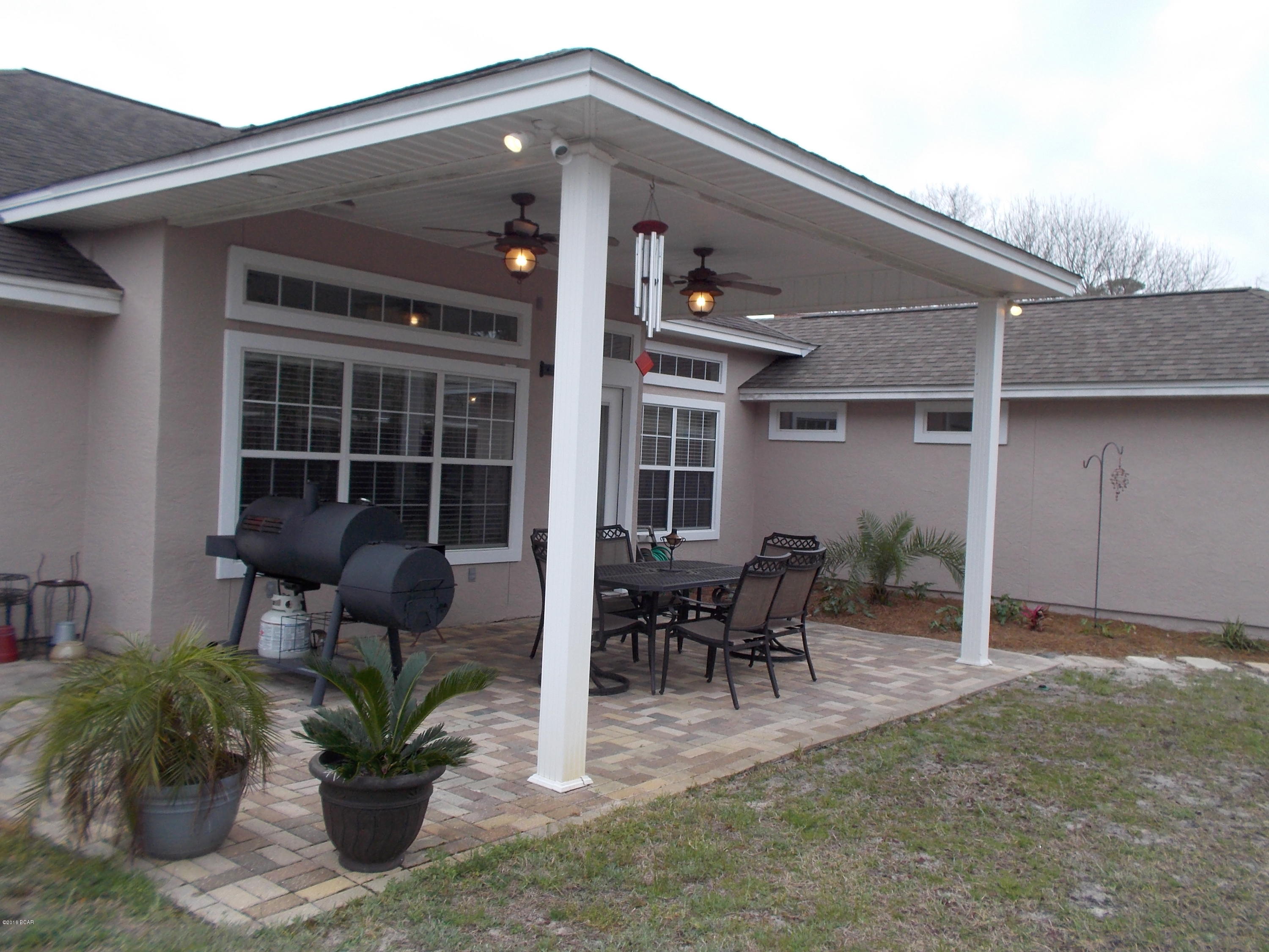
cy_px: 476
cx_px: 634
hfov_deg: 61.7
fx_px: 1063
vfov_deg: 48.2
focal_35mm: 29
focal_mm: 4.1
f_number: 3.3
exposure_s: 1/160
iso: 80
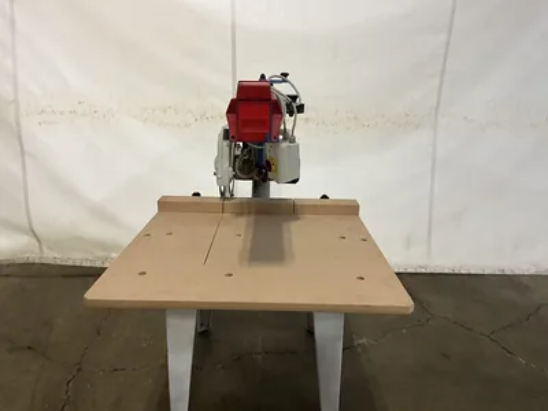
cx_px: 274
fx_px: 459
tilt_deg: -16.1
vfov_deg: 48.2
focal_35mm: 29
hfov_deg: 61.7
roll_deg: -2.9
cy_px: 206
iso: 200
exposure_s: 1/60
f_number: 1.8
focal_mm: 3
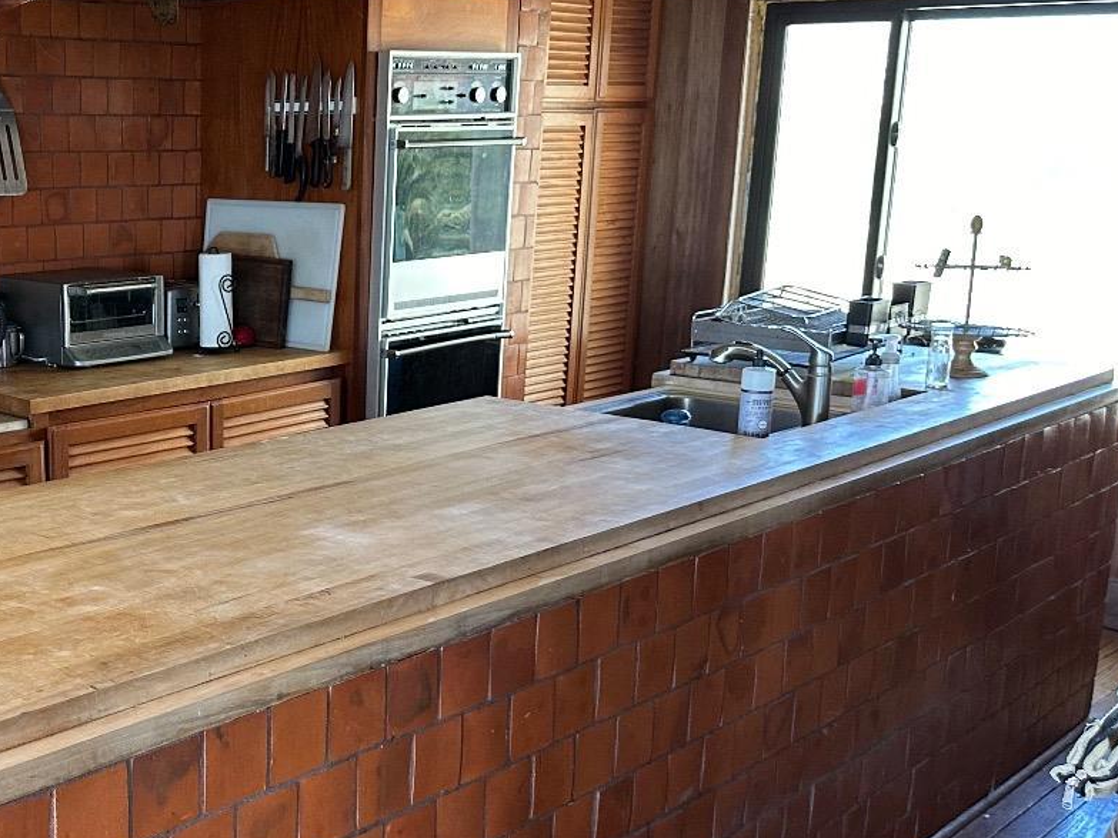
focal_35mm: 46
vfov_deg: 31.4
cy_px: 490
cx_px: 194
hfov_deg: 39.3
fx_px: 1485
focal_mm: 6.86
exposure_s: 1/80
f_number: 1.78
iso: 250
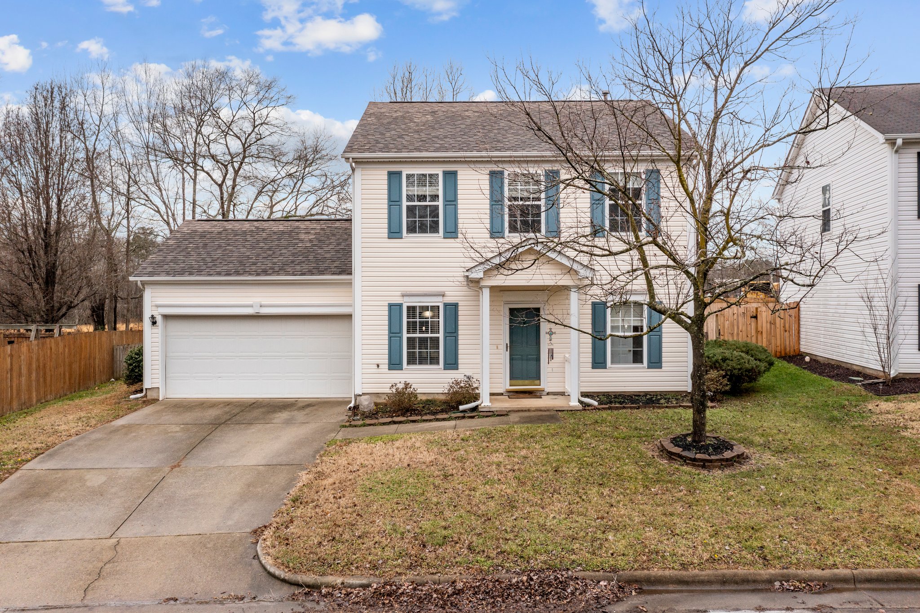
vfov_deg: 46.4
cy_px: 306
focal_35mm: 28
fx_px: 715
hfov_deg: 65.5
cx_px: 460
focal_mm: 10.26
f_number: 5
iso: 100
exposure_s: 1/320
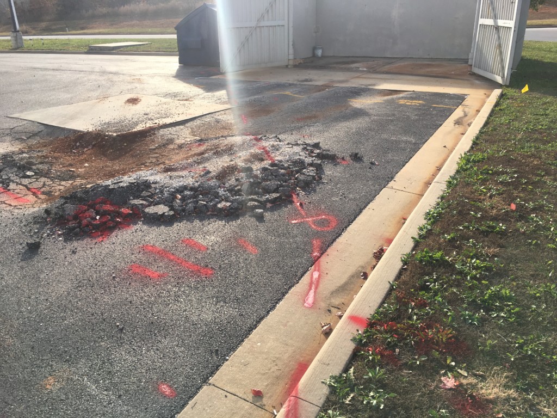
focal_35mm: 29
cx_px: 278
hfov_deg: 61.7
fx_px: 467
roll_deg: +3.0
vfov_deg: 48.2
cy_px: 209
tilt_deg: -21.6
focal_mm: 4.15
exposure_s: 1/894
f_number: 2.2
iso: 25
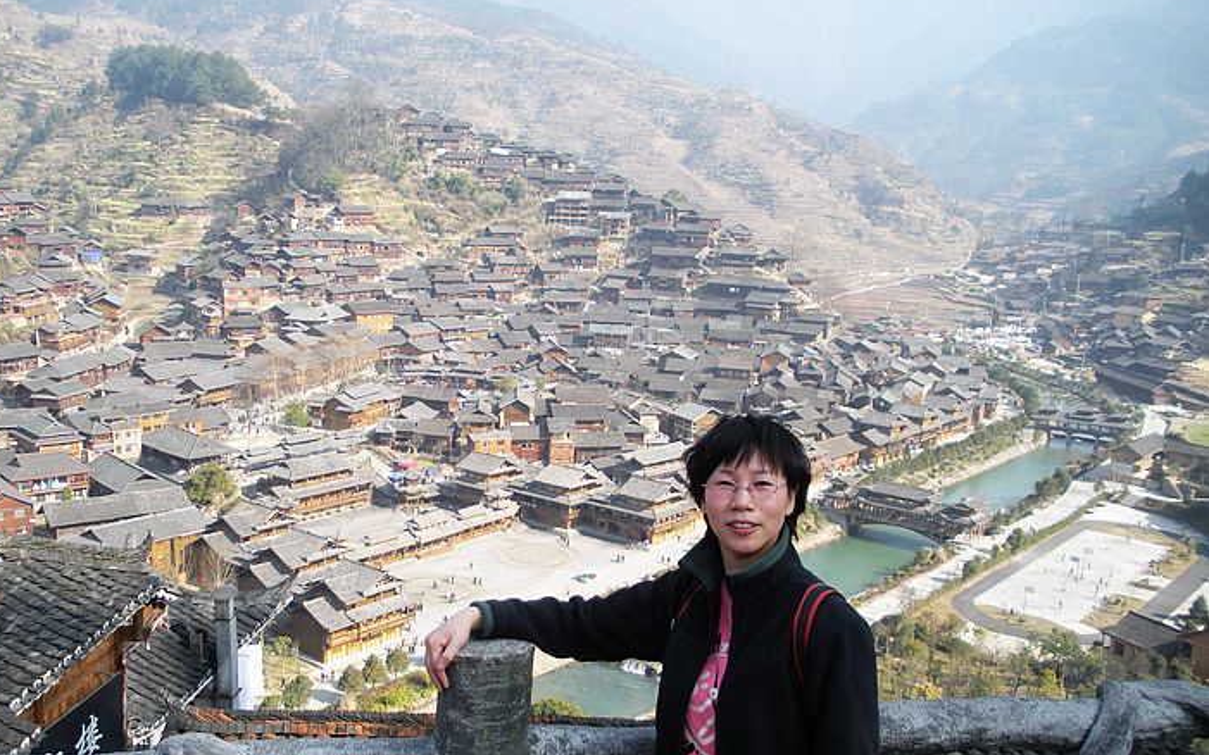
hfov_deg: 50.4
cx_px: 593
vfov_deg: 32.7
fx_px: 1285
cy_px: 447
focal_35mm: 39
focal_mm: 6.3
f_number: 3.5
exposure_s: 1/206
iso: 64
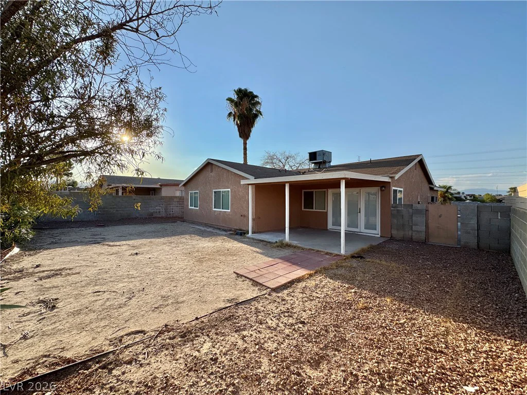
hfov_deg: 102.1
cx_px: 264
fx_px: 213
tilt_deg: -0.3
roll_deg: -0.3
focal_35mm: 14
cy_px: 198
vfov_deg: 85.7
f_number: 2.2
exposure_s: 1/2083
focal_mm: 2.22
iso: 40
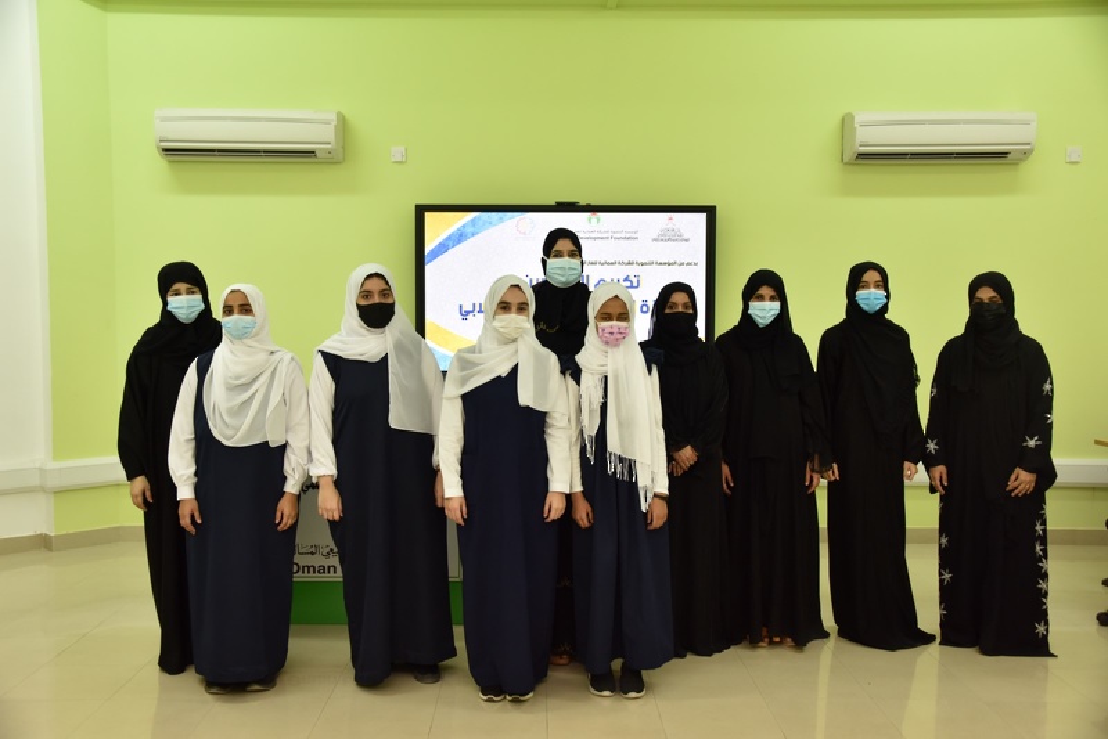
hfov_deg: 50.7
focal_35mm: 38
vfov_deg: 35.1
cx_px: 554
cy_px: 370
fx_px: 1170
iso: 1250
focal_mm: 38
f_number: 4.5
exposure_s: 1/160
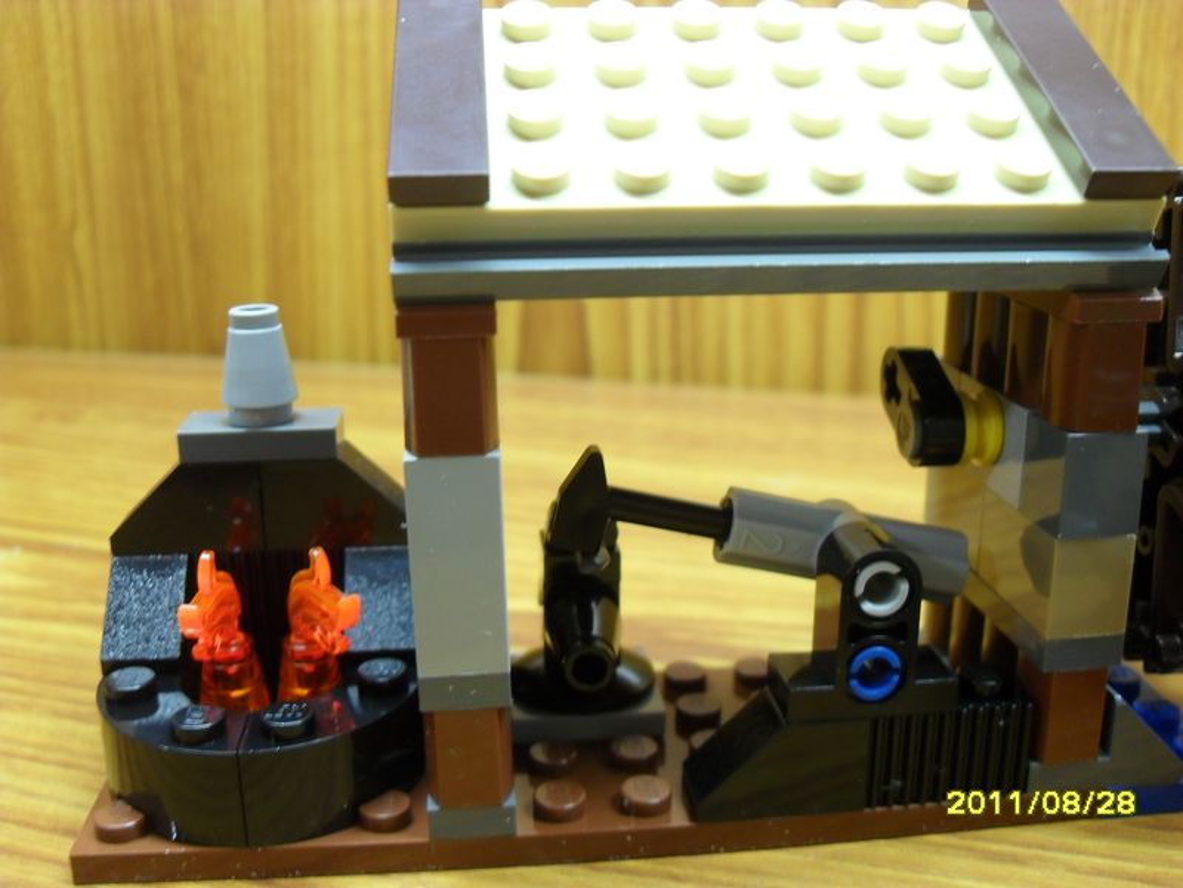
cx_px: 592
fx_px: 1196
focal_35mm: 35
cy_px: 444
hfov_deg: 52.6
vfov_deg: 40.7
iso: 200
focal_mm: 6.2
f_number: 2.8
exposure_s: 1/10
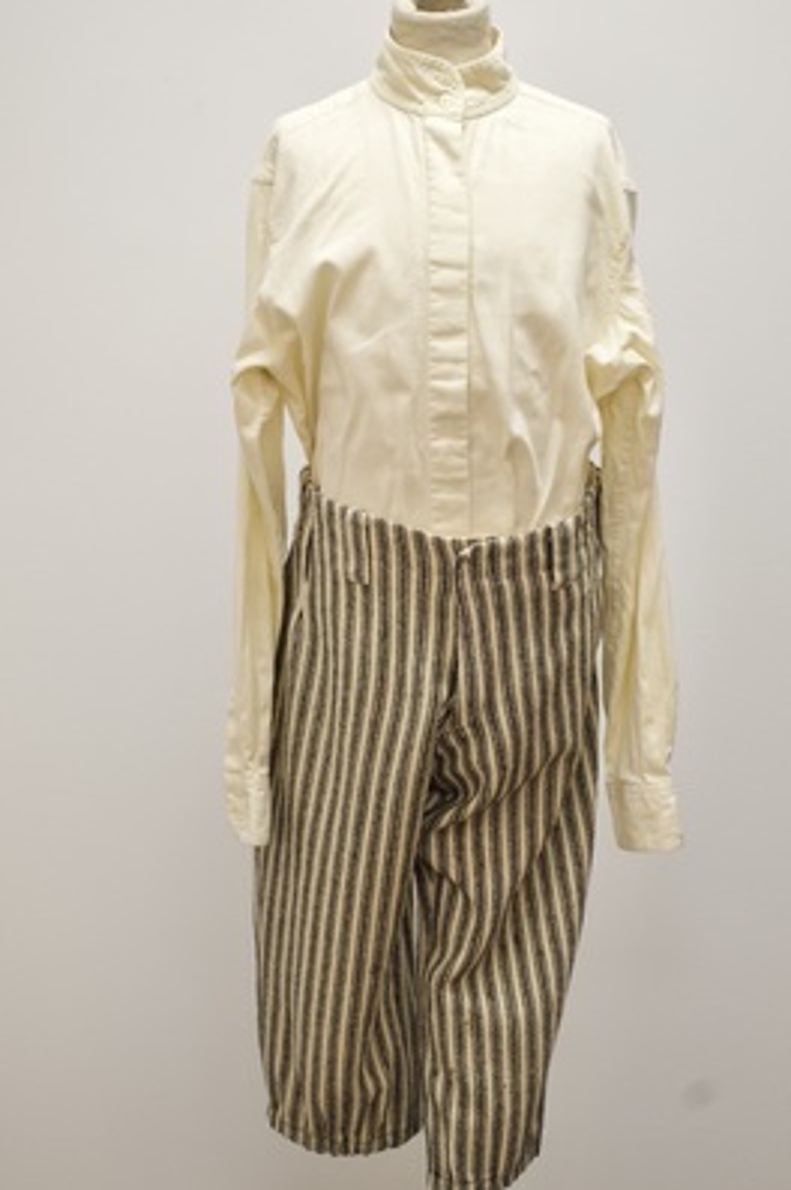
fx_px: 2528
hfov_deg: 17.8
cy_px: 632
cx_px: 425
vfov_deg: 26.5
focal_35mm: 77
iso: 1600
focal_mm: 45
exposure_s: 1/80
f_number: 7.1
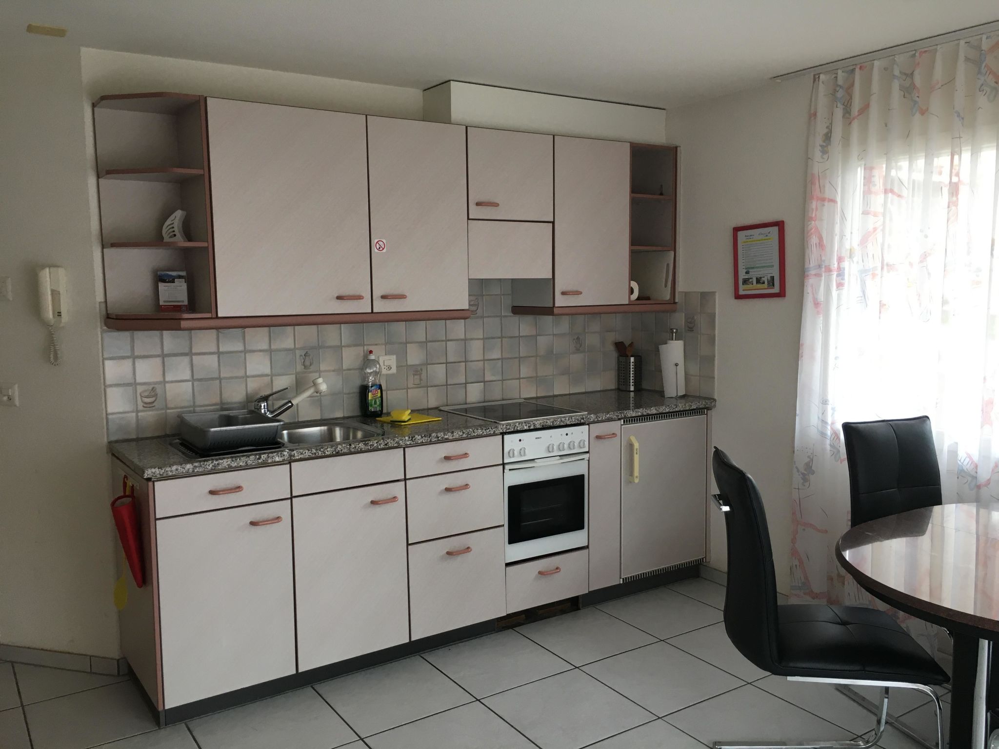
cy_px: 374
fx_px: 837
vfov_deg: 48.2
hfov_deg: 61.7
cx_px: 500
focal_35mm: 29
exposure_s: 1/33
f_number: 2.2
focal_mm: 4.15
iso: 40
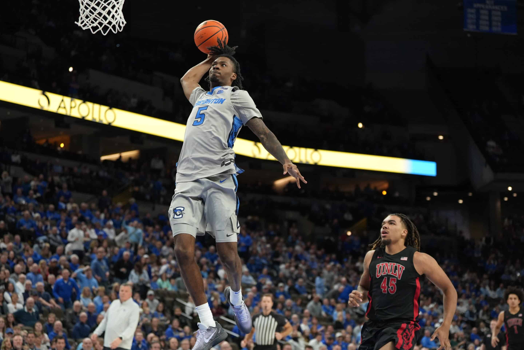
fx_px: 1019
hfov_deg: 28.8
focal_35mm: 70
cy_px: 175
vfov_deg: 19.5
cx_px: 262
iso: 4000
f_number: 2.8
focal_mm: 70
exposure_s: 1/1600
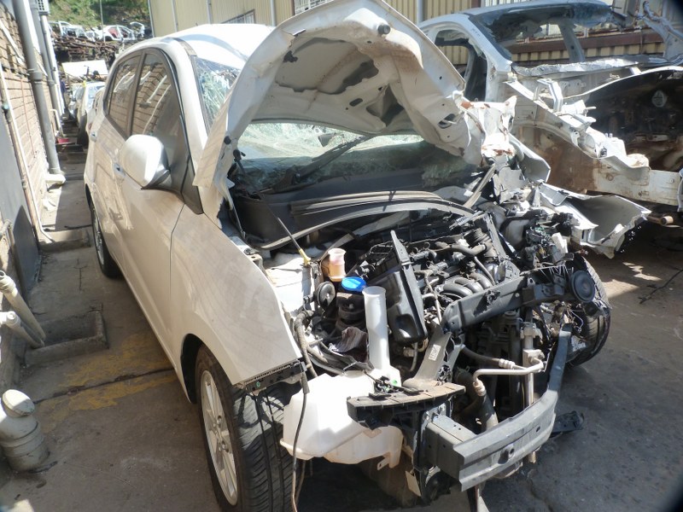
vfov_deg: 54.9
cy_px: 256
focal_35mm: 25
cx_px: 342
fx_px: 493
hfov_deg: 69.4
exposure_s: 1/200
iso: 125
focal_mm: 4.5
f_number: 4
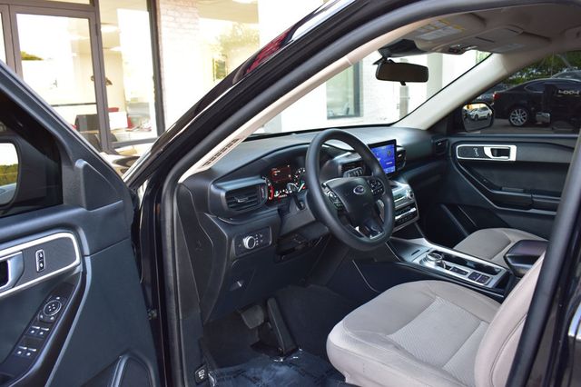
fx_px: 484
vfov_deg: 43.6
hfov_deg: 62.0
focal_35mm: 30
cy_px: 194
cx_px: 290
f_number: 6.3
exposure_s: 1/15
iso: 400
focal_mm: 20
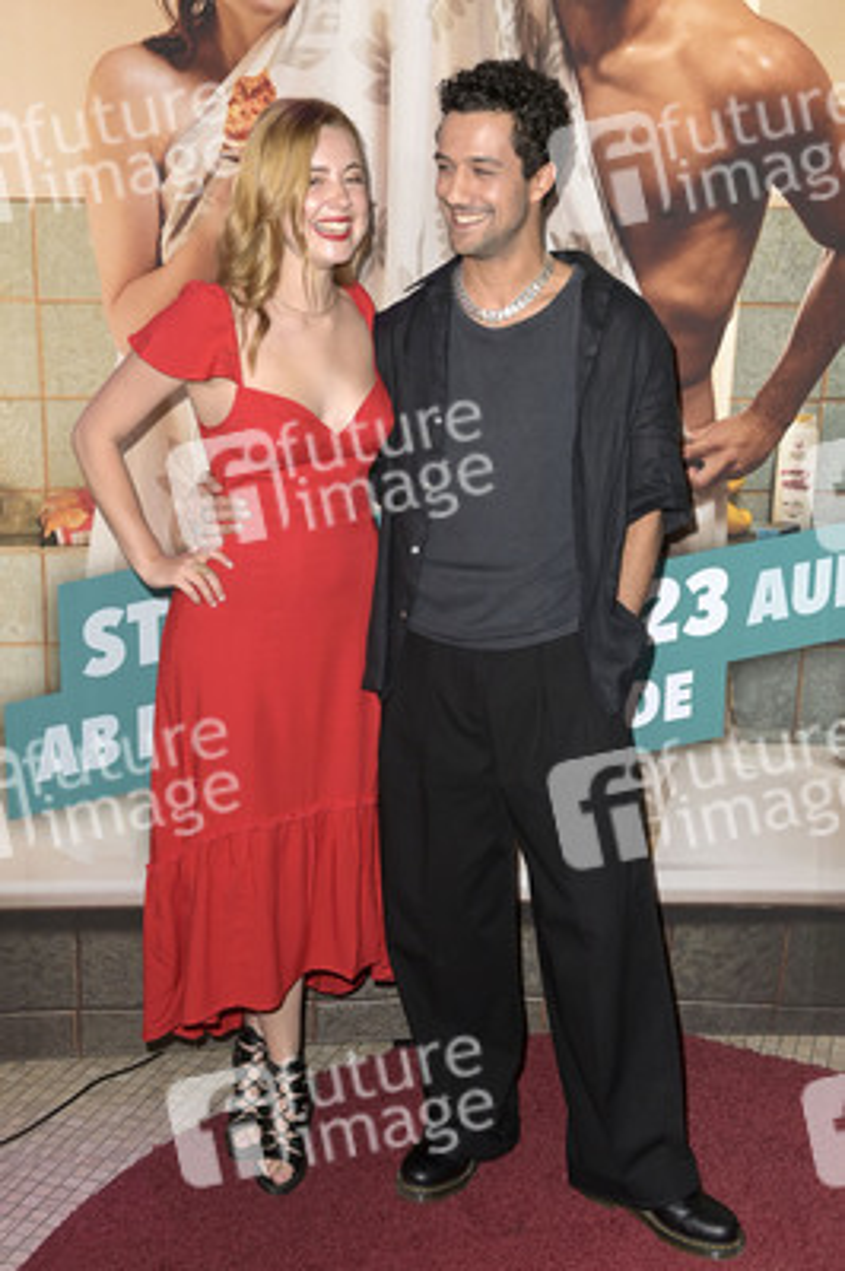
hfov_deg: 35.0
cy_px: 636
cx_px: 422
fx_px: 1340
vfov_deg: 50.7
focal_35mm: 38
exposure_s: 1/200
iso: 500
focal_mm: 38
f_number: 5
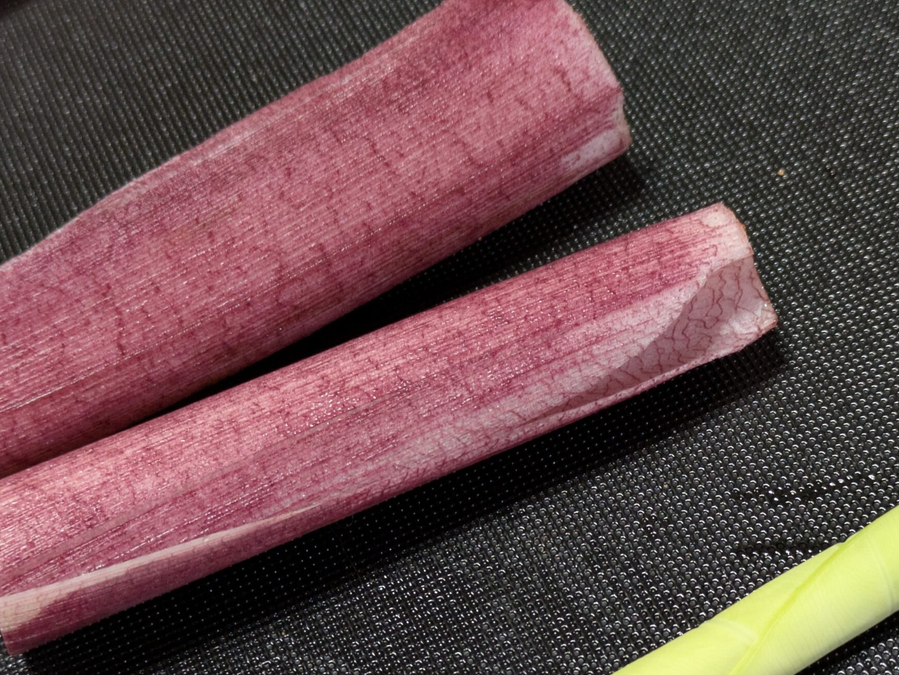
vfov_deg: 19.5
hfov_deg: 25.9
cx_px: 545
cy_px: 488
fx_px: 1948
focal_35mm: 75
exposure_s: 1/30
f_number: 1.89
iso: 361
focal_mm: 5.43
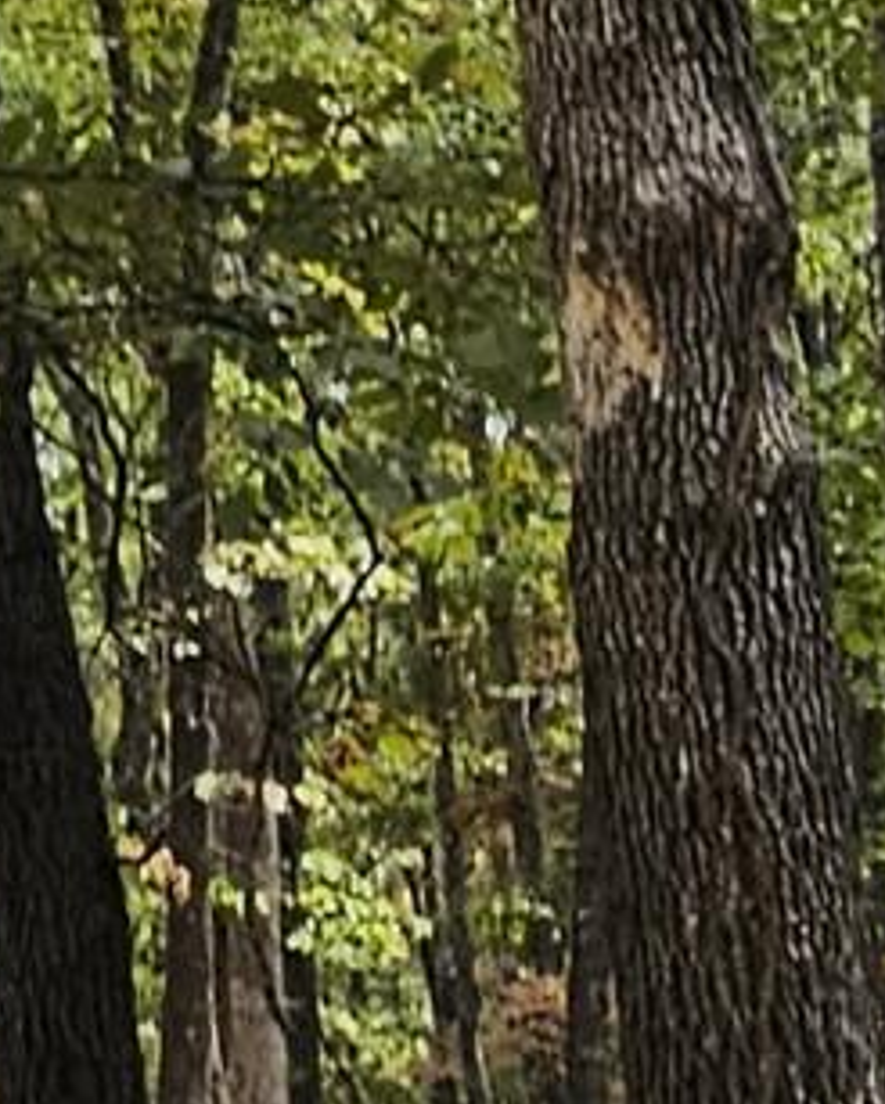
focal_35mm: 124
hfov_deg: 9.2
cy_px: 352
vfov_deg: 15.5
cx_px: -1964
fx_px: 4056
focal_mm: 2.2
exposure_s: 1/353
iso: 50
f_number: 2.2
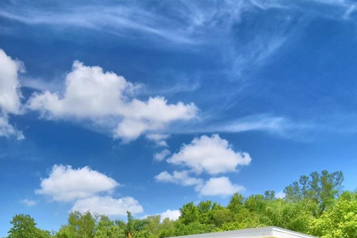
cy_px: 280
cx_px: 151
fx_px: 357
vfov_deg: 31.4
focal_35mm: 36
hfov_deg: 52.9
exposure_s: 1/1600
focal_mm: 10
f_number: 4.5
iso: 100
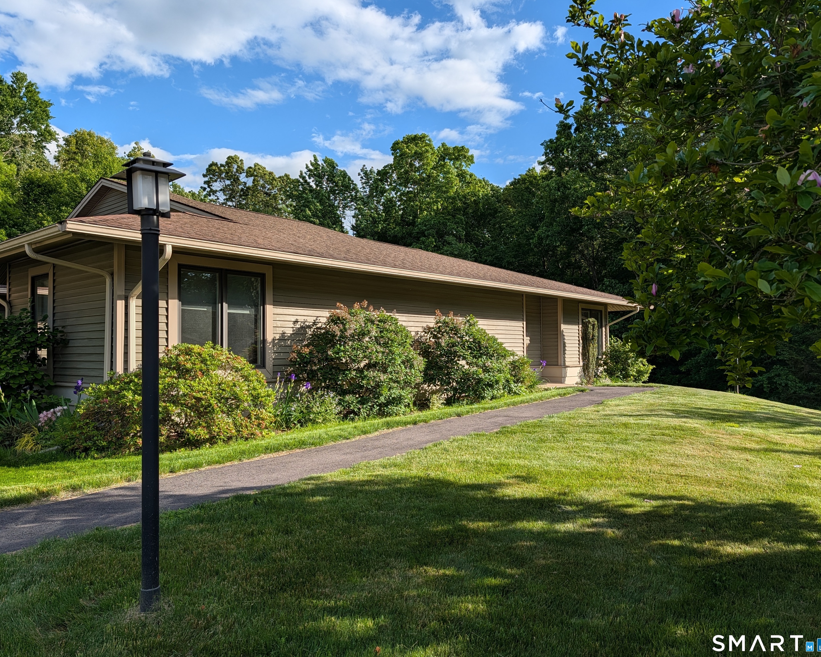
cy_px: 329
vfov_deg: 56.8
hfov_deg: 68.1
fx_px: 607
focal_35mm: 25
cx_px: 405
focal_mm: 6.9
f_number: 1.68
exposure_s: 1/781
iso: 20
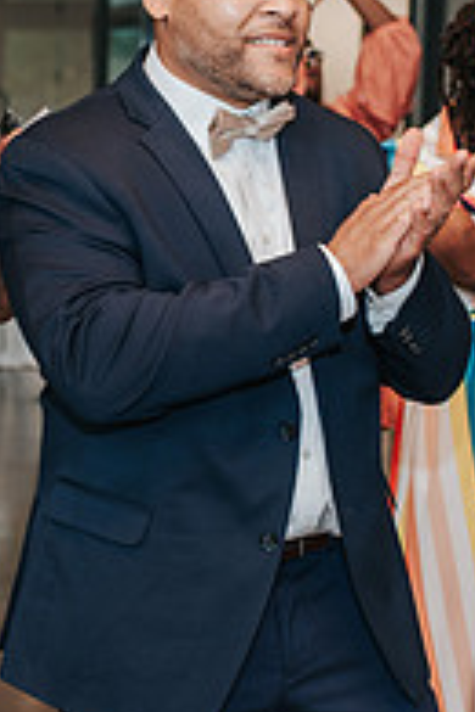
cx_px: 69
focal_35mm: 121
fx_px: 2395
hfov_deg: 11.3
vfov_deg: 16.9
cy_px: 332
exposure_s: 1/160
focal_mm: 35
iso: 800
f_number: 2.8
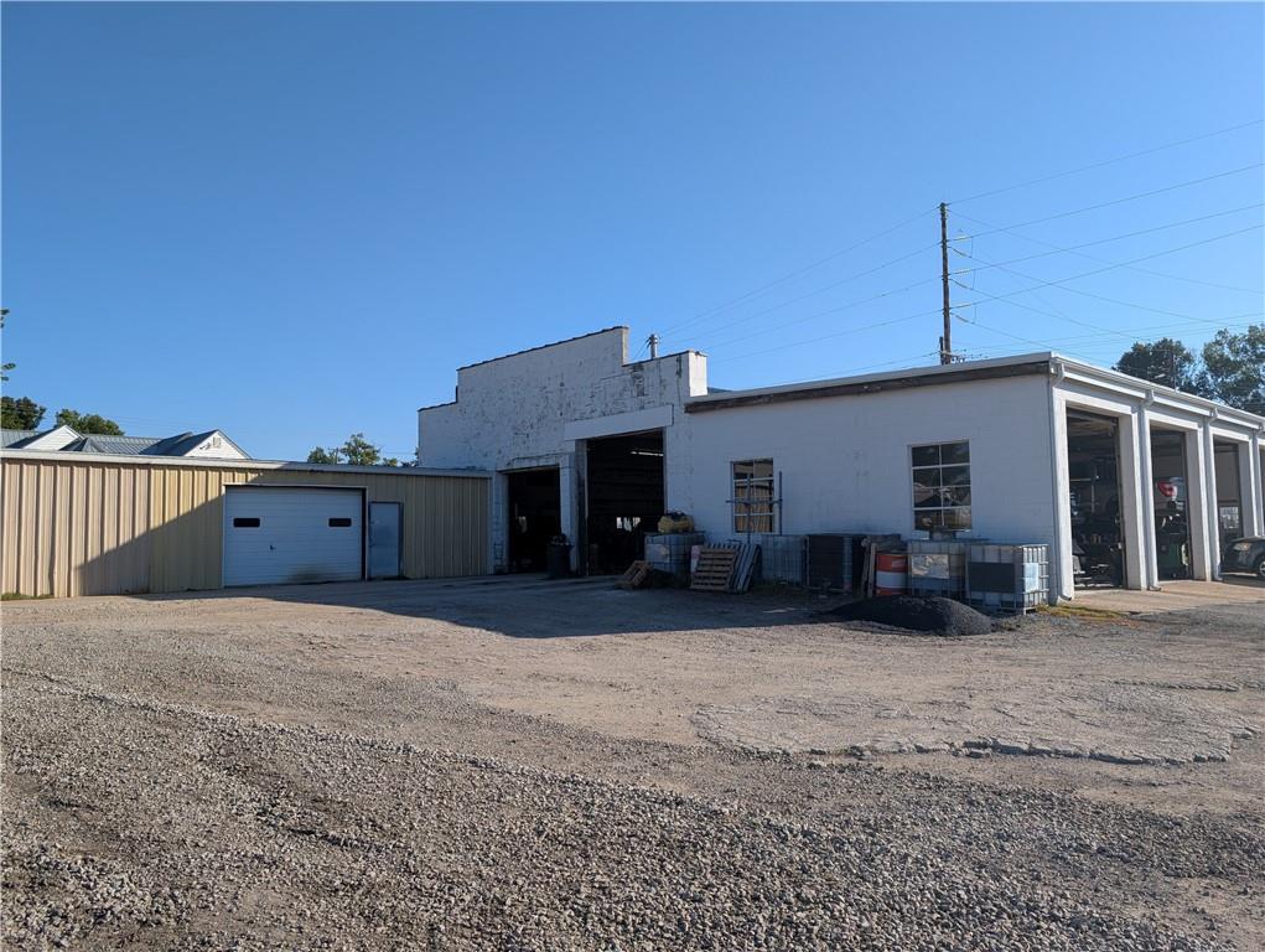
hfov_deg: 71.5
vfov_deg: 56.9
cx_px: 632
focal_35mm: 24
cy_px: 476
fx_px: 878
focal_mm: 6.9
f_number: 1.68
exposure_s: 1/1103
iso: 21
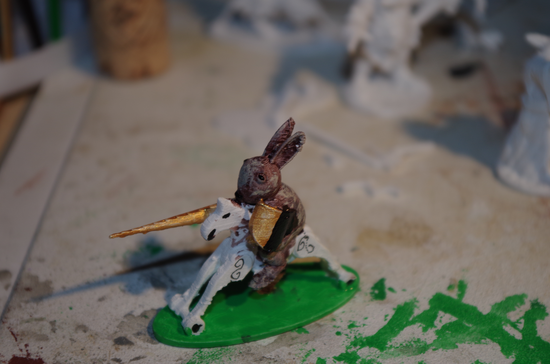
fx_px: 1250
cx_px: 275
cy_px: 182
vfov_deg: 16.6
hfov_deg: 24.8
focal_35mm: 82
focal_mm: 55
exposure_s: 1/180
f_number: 6.3
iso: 200
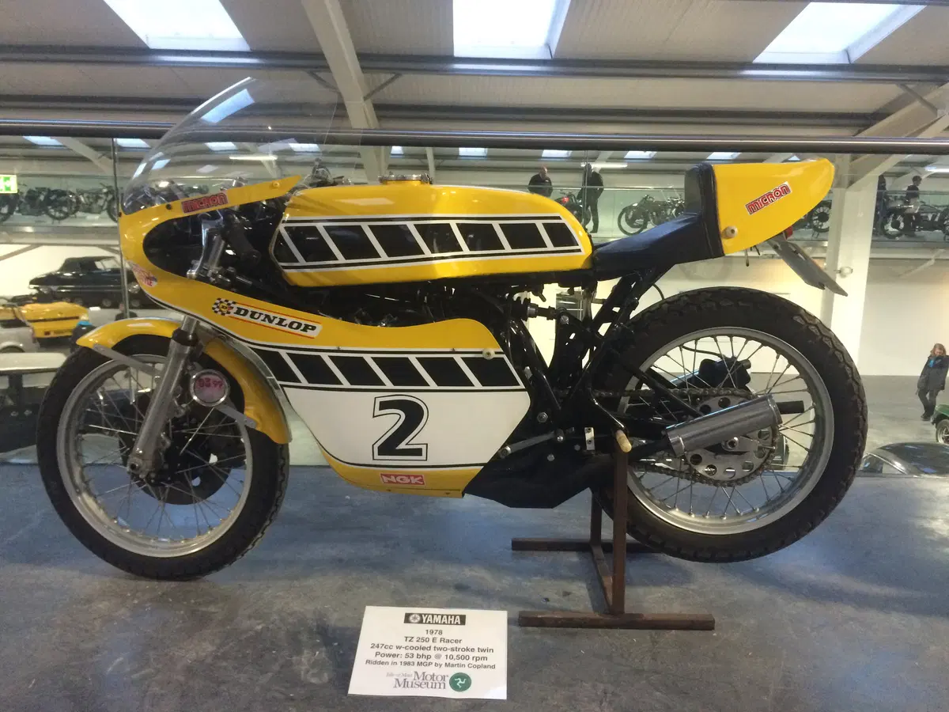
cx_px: 474
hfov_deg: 61.7
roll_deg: -0.7
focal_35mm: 29
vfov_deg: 48.2
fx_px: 795
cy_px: 356
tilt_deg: -12.5
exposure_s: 1/30
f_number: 2.2
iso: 250
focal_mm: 4.15
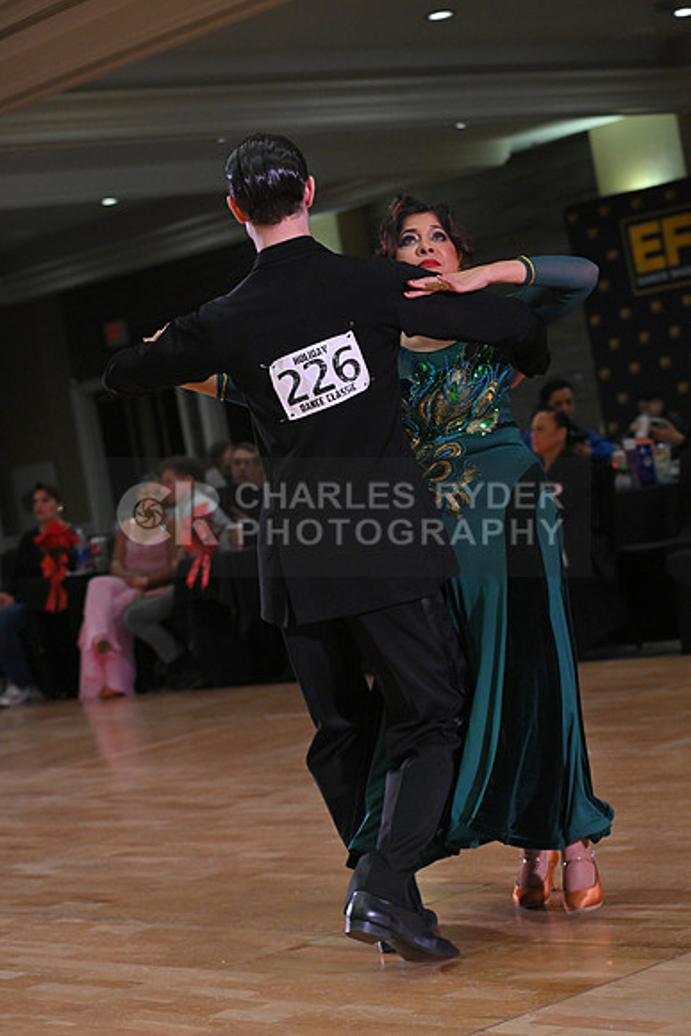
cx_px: 346
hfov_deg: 15.9
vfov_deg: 23.6
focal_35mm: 86
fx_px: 2474
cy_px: 518
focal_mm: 86
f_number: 5
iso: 3200
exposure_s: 1/400
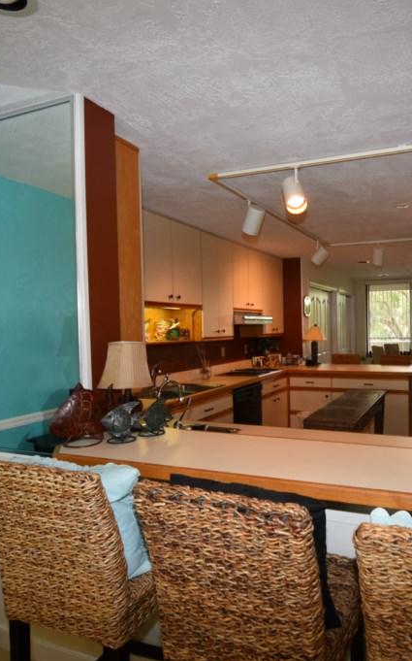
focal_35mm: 23
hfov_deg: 51.0
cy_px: 330
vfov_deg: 77.2
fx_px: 414
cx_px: 303
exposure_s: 1/60
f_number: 4
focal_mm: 10
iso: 360
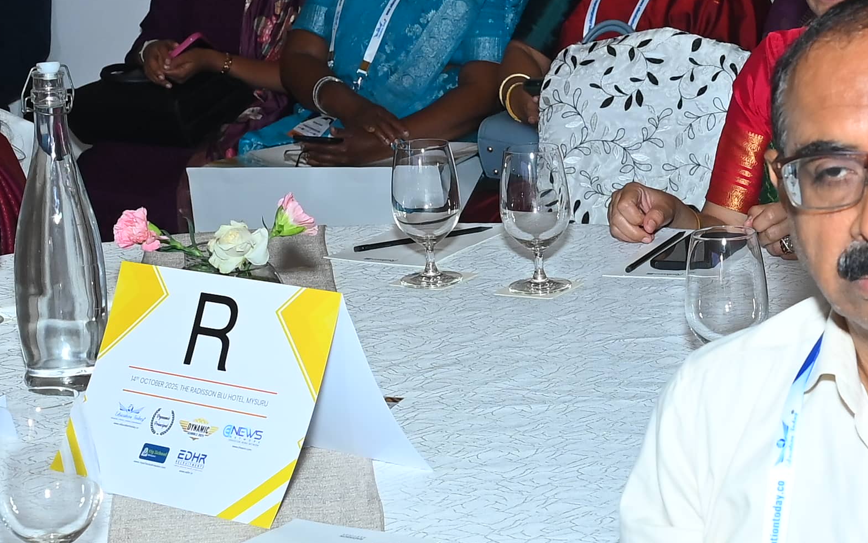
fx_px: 2508
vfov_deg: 12.3
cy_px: 349
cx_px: 752
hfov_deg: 19.3
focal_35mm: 106
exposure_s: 1/160
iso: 800
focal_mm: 27
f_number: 6.3
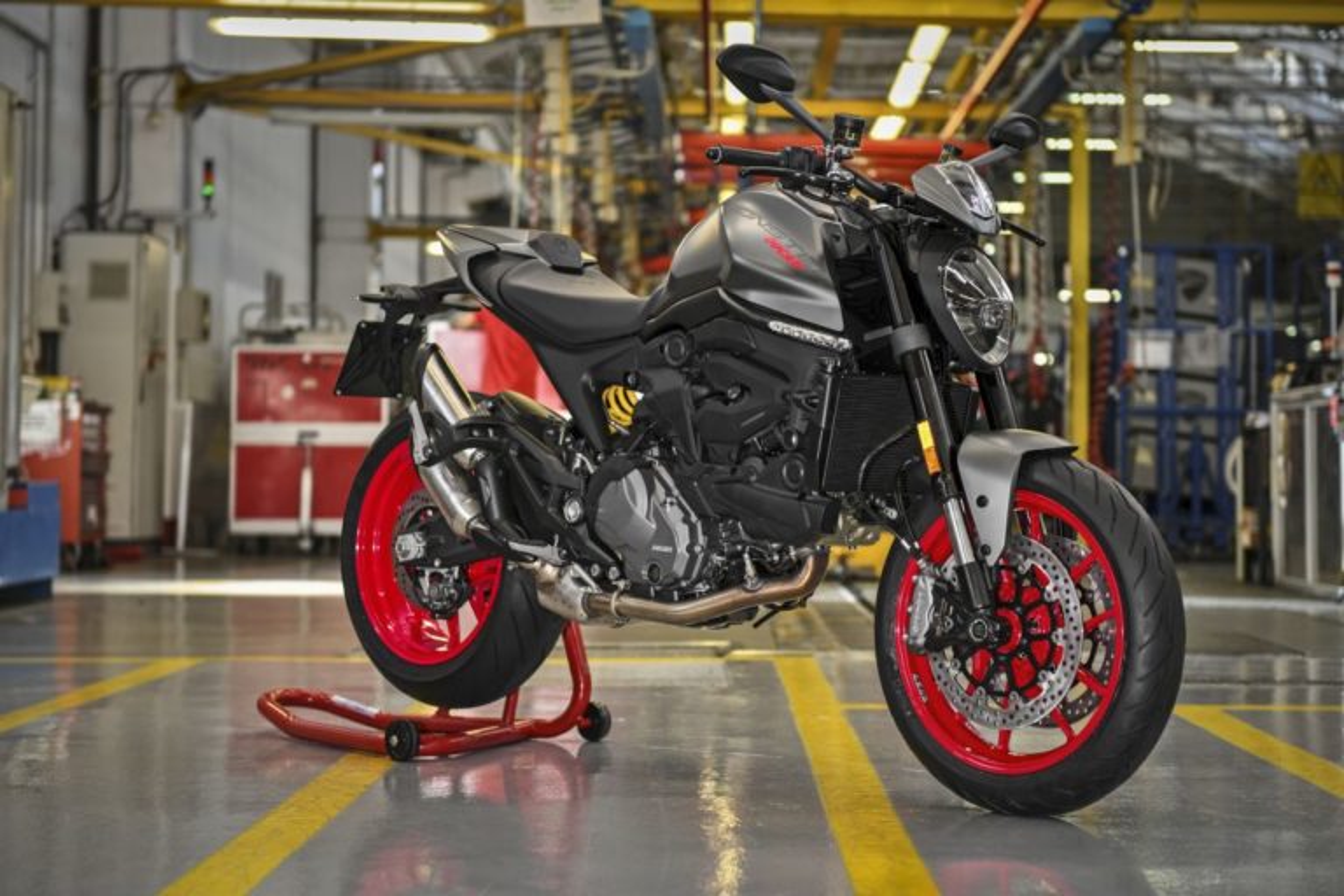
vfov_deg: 19.5
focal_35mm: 70
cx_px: 672
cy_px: 448
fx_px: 2613
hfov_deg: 28.8
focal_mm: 70
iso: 640
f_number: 2.8
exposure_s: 1/250
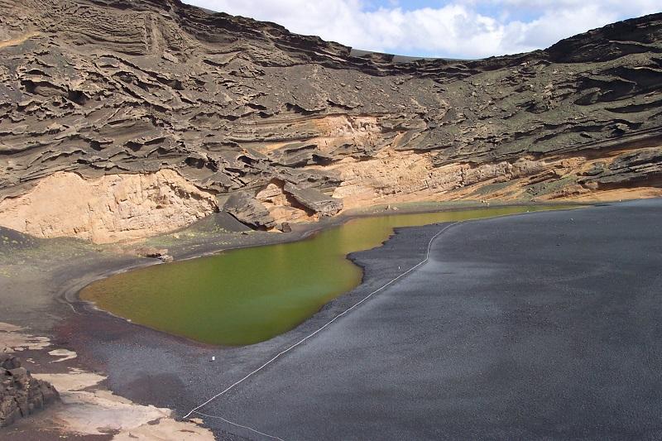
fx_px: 699
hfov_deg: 50.7
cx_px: 331
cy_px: 220
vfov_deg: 35.0
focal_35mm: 38
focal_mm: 8
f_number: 4.8
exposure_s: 1/700
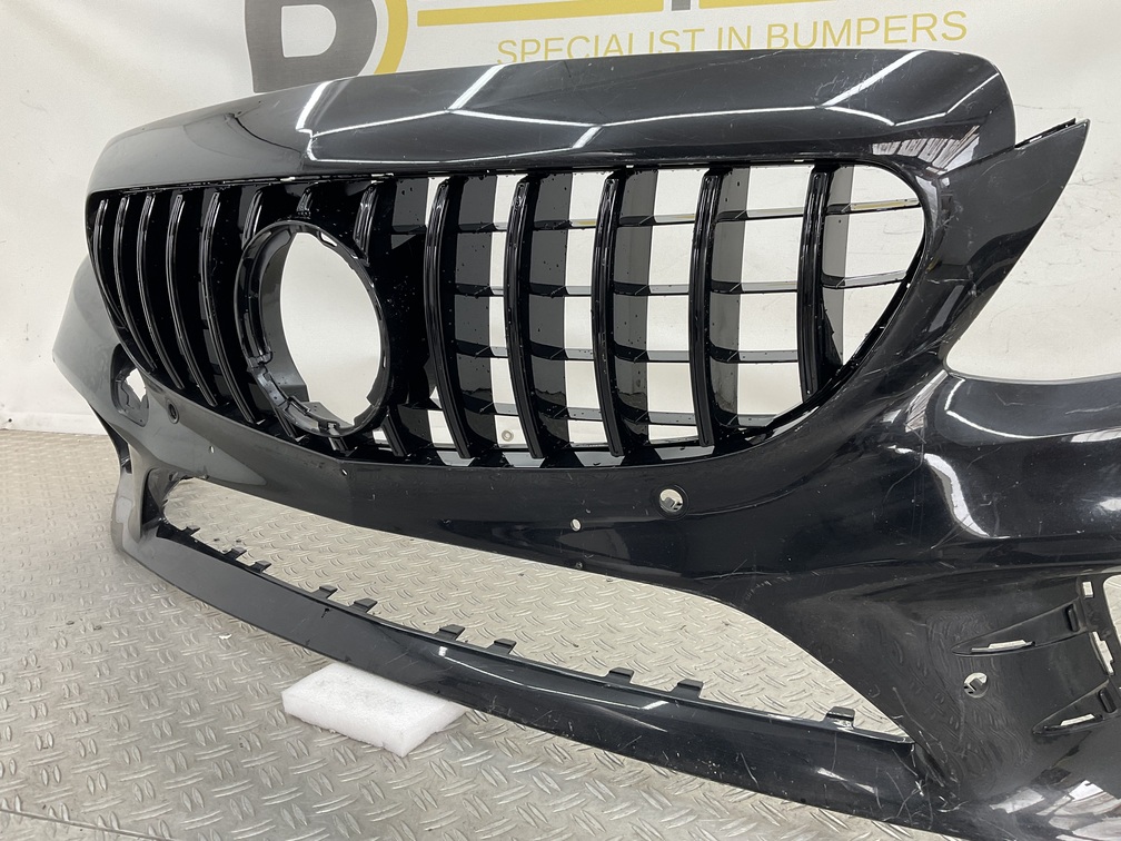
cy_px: 420
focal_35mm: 29
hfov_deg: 61.7
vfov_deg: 48.2
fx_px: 939
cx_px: 560
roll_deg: -0.5
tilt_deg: -13.4
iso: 40
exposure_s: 1/120
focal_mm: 3
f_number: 1.8
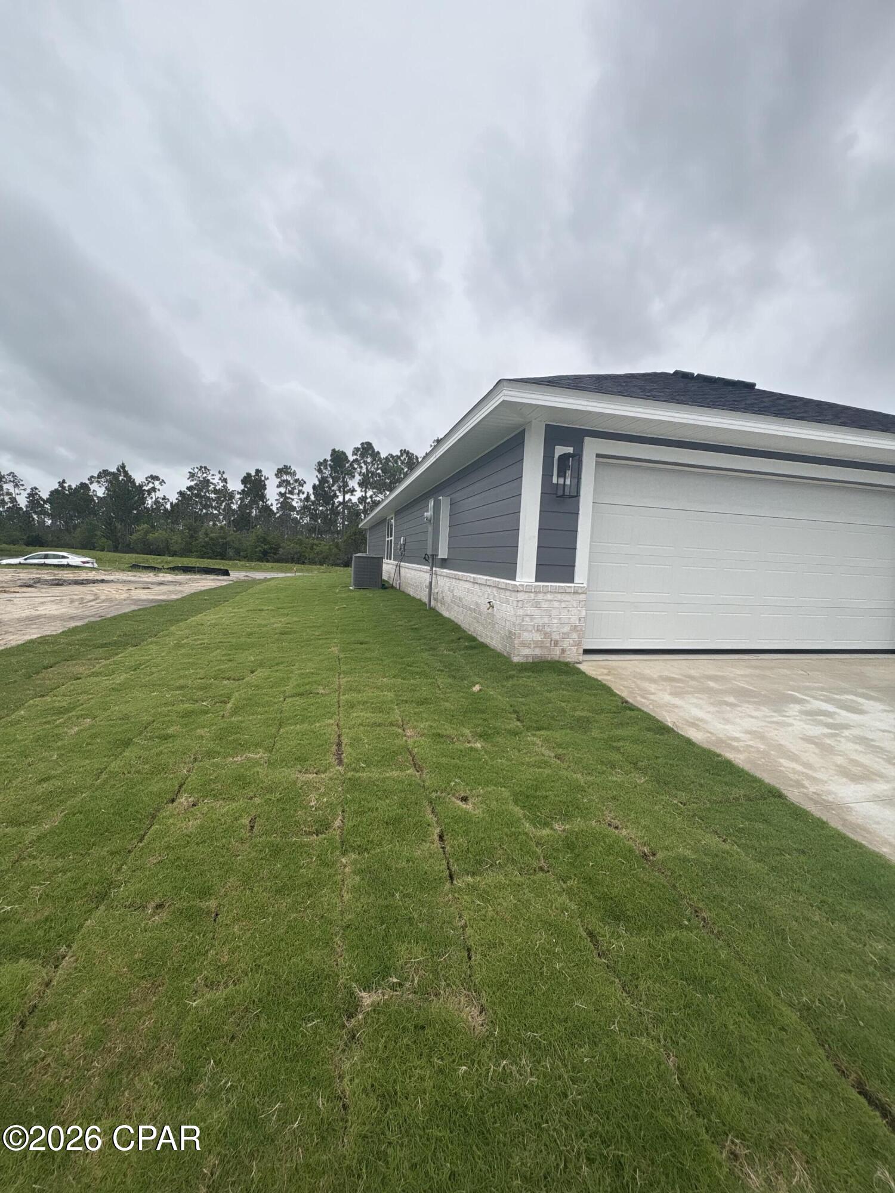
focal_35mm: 14
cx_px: 448
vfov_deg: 102.1
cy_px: 596
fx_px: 483
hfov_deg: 85.7
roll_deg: -1.9
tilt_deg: -3.6
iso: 50
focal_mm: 2.22
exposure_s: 1/2494
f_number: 2.2
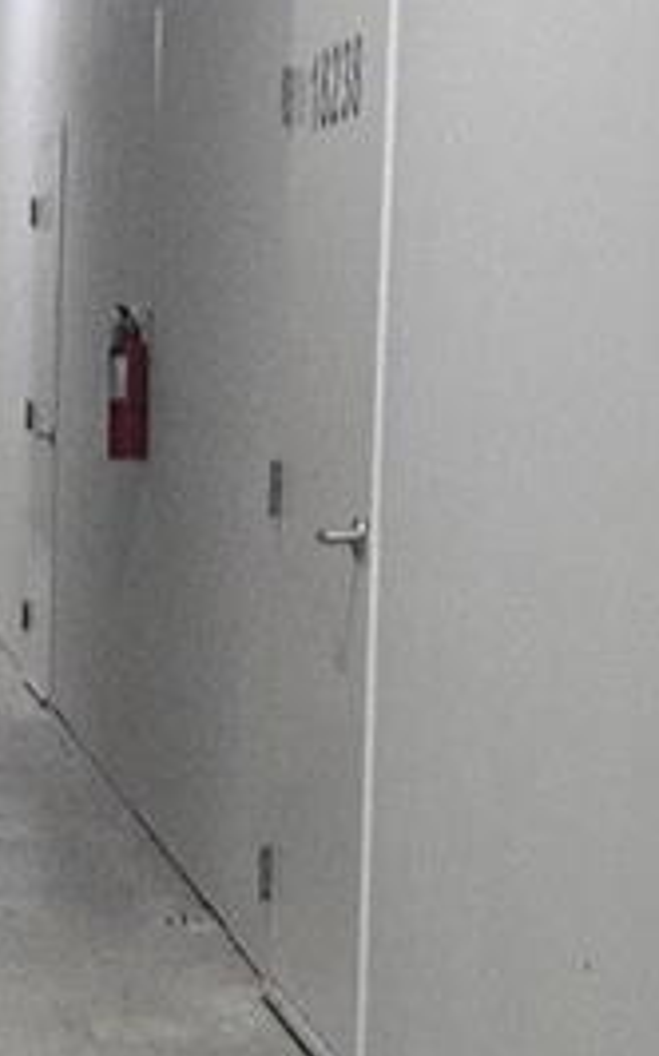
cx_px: -28
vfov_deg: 18.9
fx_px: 3164
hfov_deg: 11.7
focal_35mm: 110
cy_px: 619
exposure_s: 1/120
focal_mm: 5.4
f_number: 1.8
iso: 400
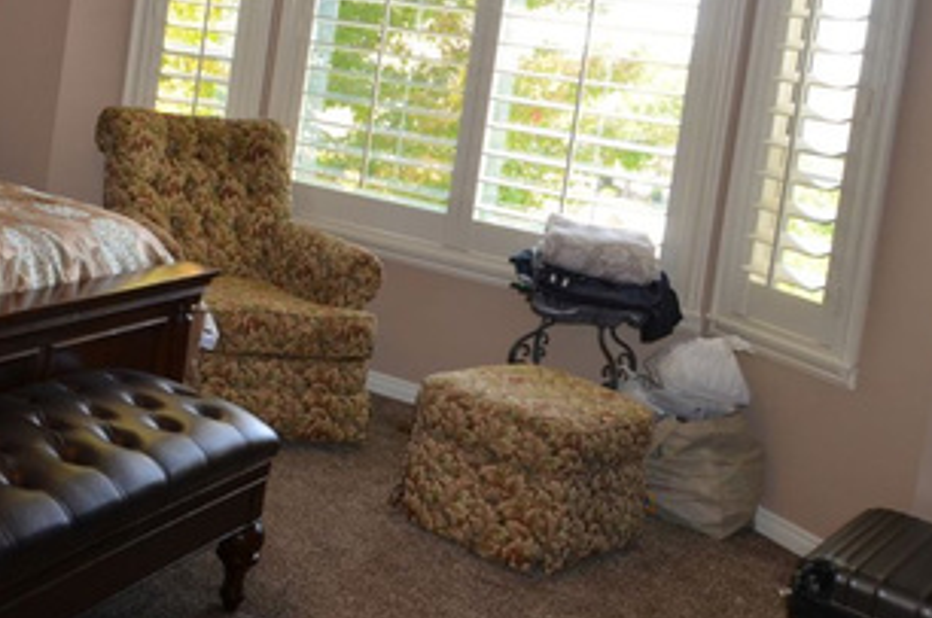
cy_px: 33
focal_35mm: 47
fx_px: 1216
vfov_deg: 27.3
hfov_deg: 37.4
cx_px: -6
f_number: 2.8
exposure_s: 1/125
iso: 280
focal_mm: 15
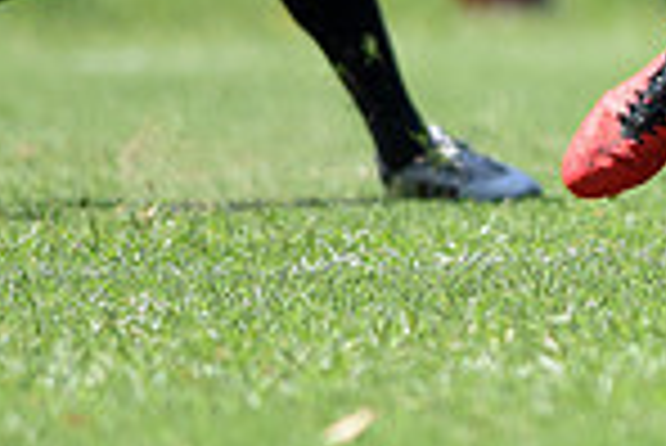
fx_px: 21777
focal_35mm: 1176
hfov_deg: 1.8
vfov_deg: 1.2
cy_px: -408
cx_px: 981
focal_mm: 300
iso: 200
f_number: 2.8
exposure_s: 1/2000
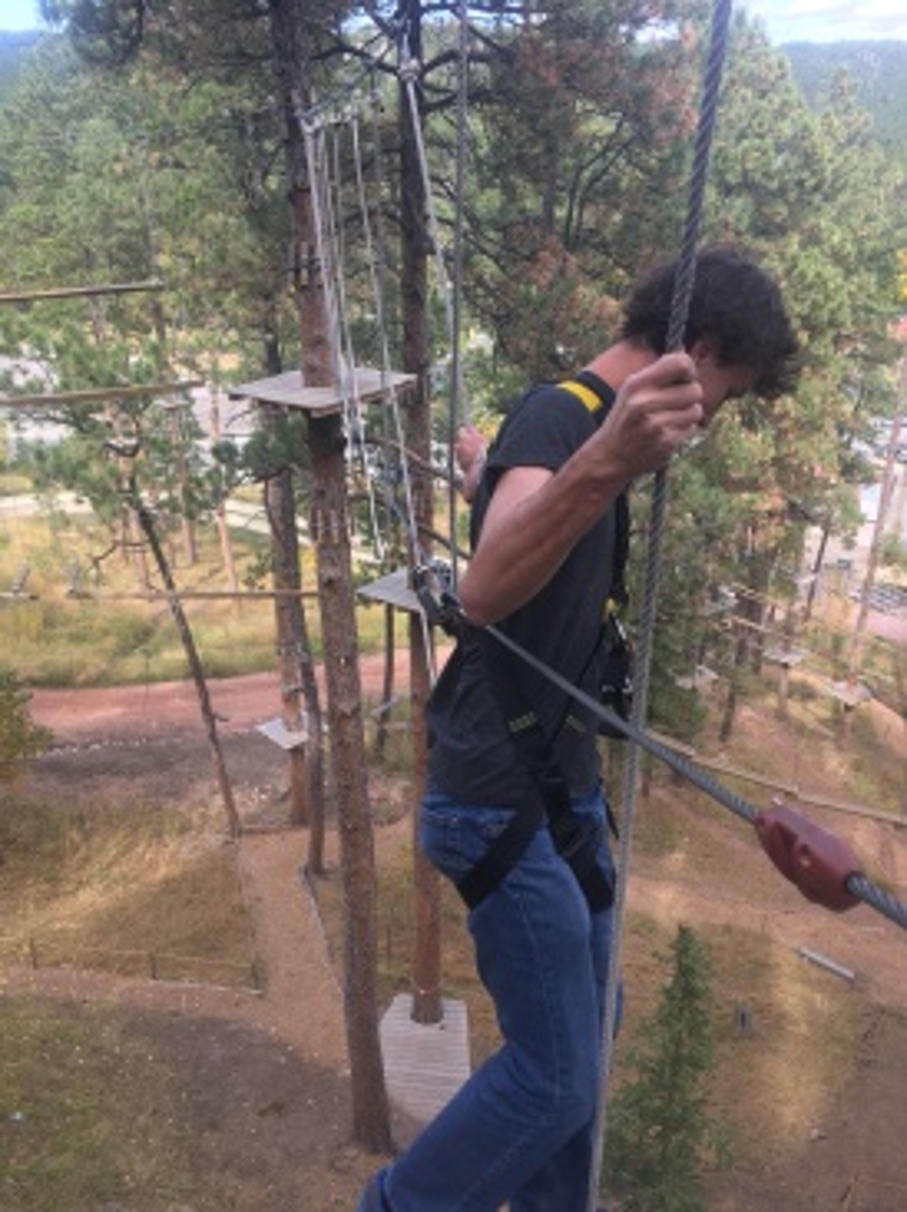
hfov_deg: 48.2
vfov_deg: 61.7
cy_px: 606
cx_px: 454
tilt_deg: -24.1
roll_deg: +2.5
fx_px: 1014
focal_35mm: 29
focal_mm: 4.15
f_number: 2.2
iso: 25
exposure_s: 1/163
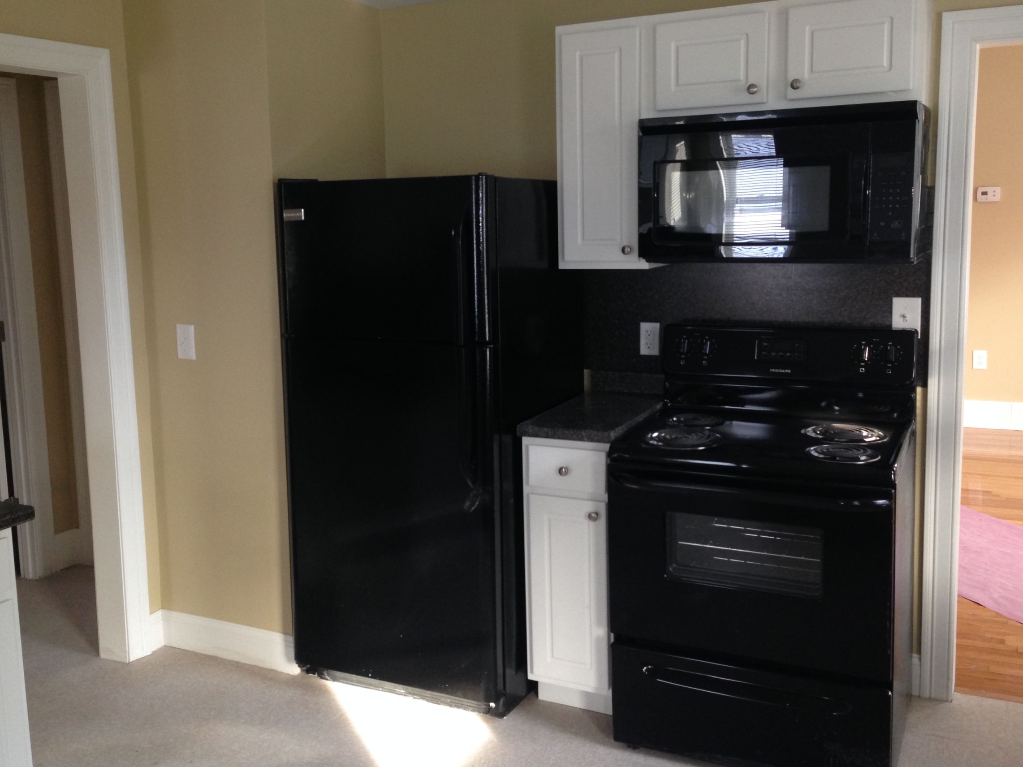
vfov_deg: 38.6
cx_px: 488
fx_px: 1093
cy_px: 344
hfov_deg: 50.1
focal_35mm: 37
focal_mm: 4.12
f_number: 2.4
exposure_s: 1/20
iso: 100
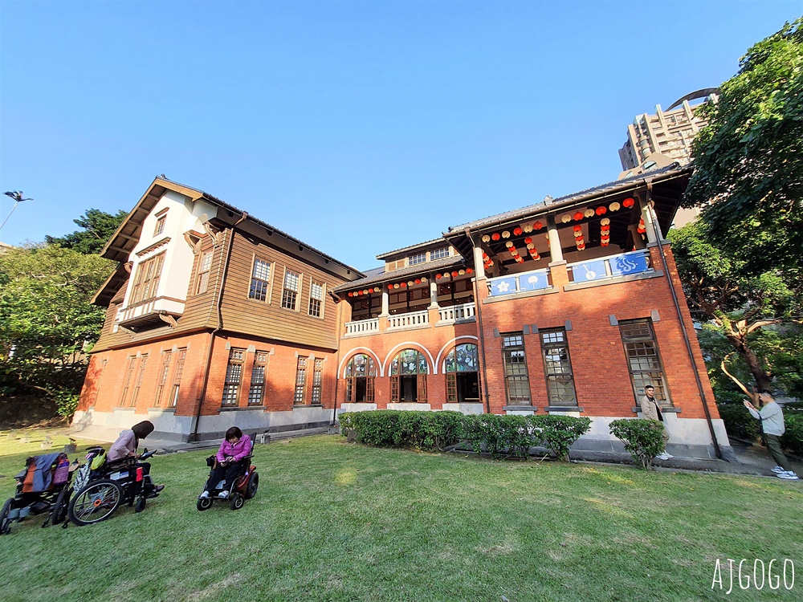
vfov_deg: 89.9
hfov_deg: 106.2
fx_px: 302
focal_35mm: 13
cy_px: 301
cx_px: 402
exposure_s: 1/292
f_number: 2.2
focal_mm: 1.74
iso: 50
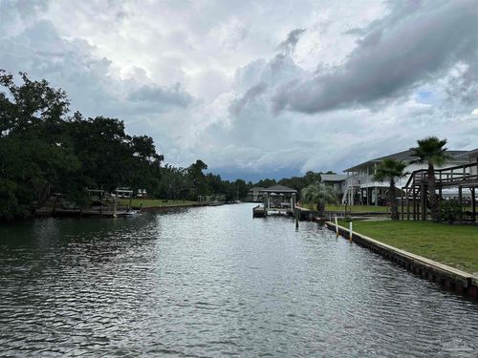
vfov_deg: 56.8
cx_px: 239
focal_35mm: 24
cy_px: 179
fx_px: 331
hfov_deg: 71.6
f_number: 1.78
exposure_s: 1/2732
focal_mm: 6.86
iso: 80
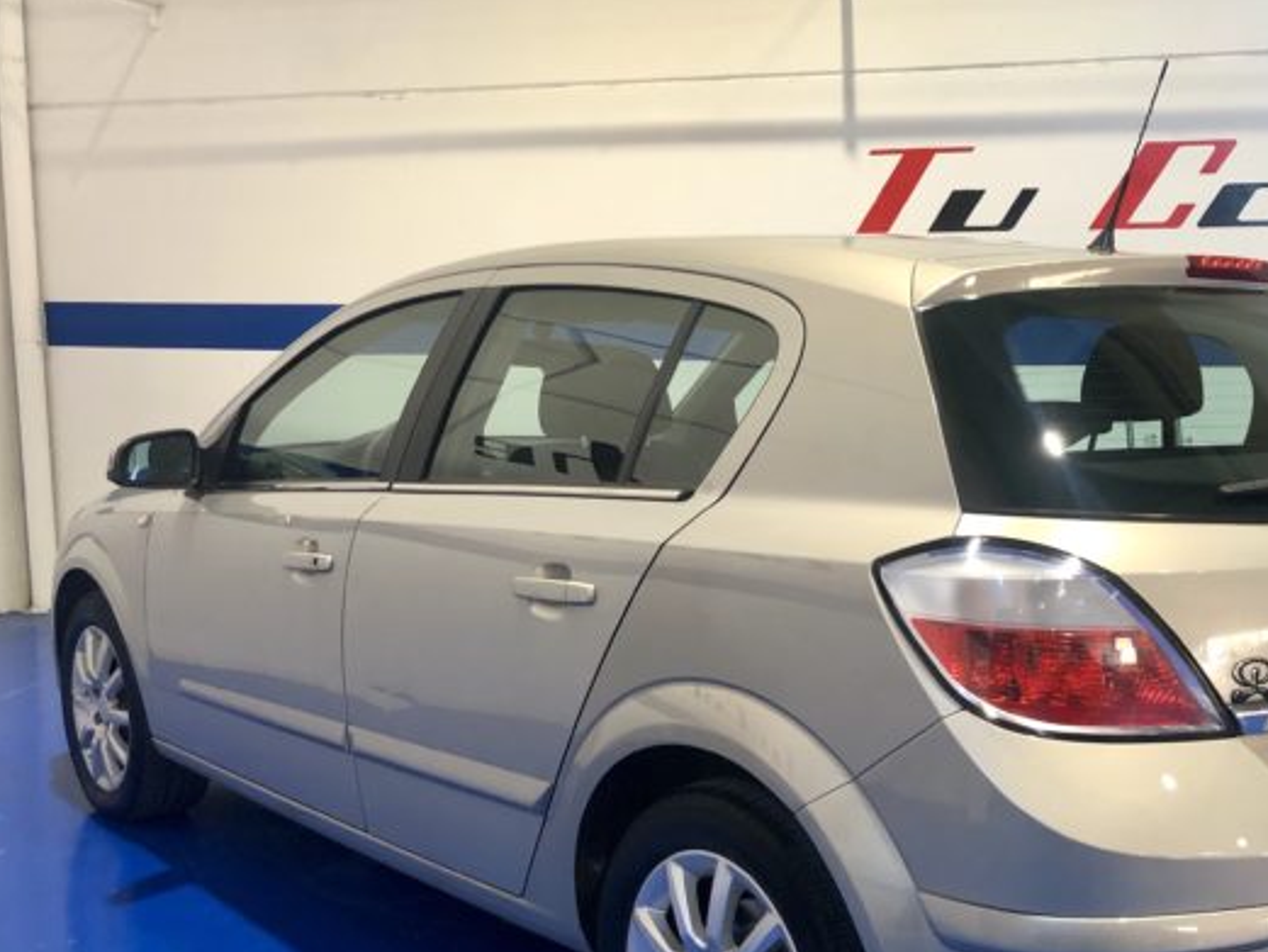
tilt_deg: -8.3
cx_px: 847
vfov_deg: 33.4
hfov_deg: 43.2
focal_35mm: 43
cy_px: 599
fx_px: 1575
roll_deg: -0.6
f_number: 1.8
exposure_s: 1/25
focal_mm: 4
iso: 40
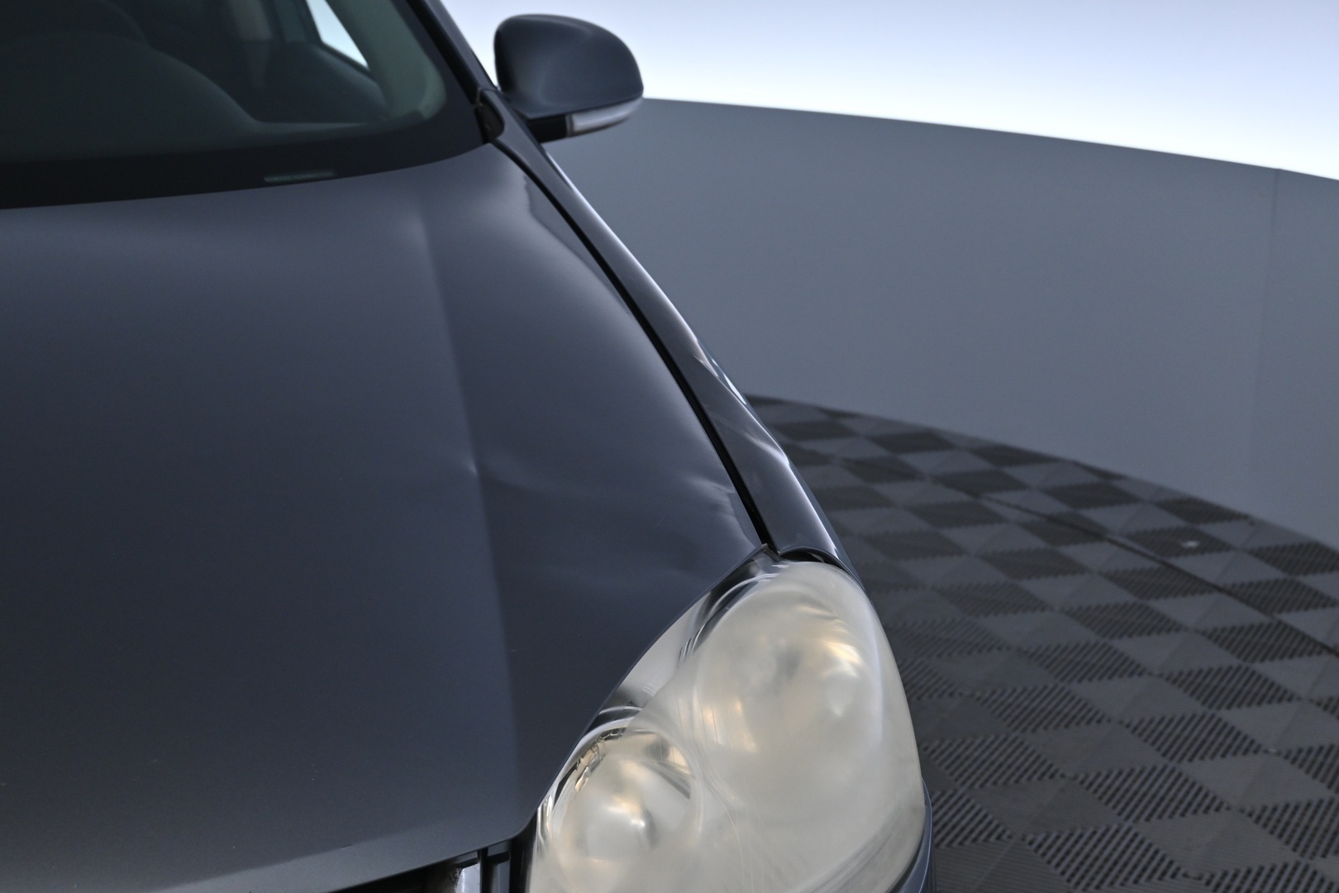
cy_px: 446
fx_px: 2064
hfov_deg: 35.9
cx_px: 670
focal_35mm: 56
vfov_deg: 24.4
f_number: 5.3
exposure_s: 1/60
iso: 800
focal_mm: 37
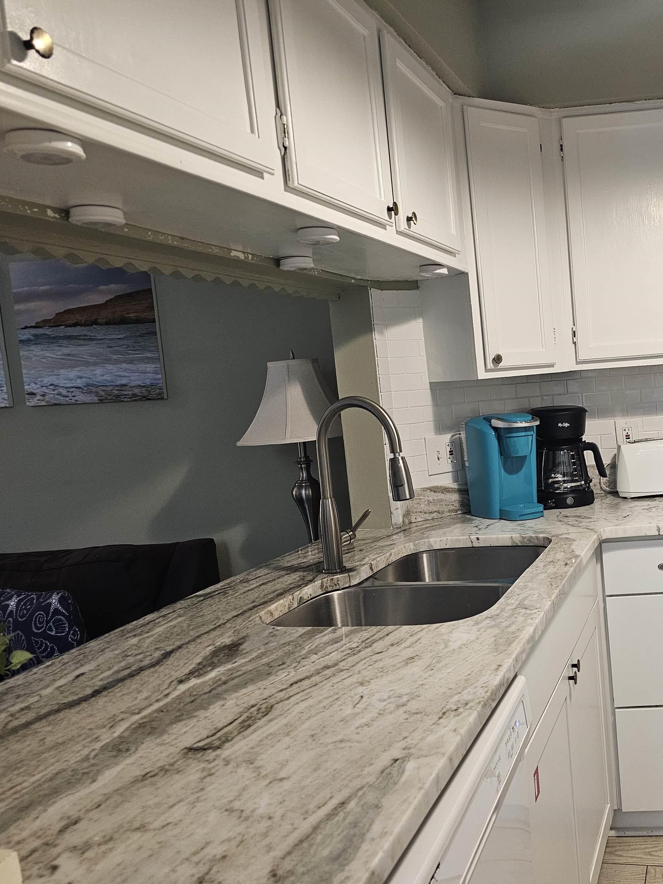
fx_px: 792
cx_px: 570
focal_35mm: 31
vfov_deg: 58.4
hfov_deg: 42.4
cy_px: 441
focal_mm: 6.3
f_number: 1.7
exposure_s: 1/120
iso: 500
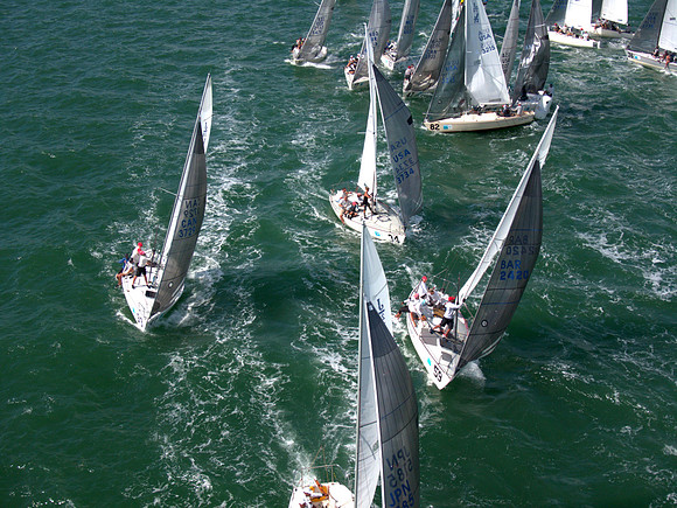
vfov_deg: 30.3
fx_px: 939
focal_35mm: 48
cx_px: 338
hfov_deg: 39.7
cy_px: 254
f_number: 3.8
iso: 100
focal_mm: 8.6
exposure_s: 1/1250
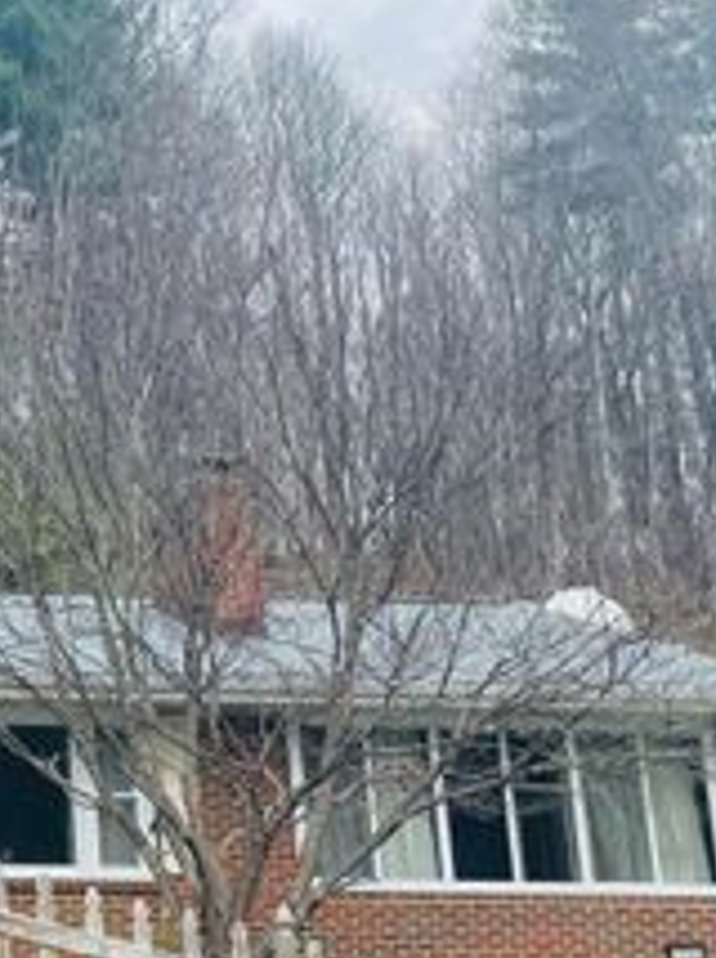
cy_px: 436
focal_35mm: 81
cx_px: -336
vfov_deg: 24.1
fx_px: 2238
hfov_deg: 16.6
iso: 32
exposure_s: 1/1473
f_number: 1.6
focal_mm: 4.2
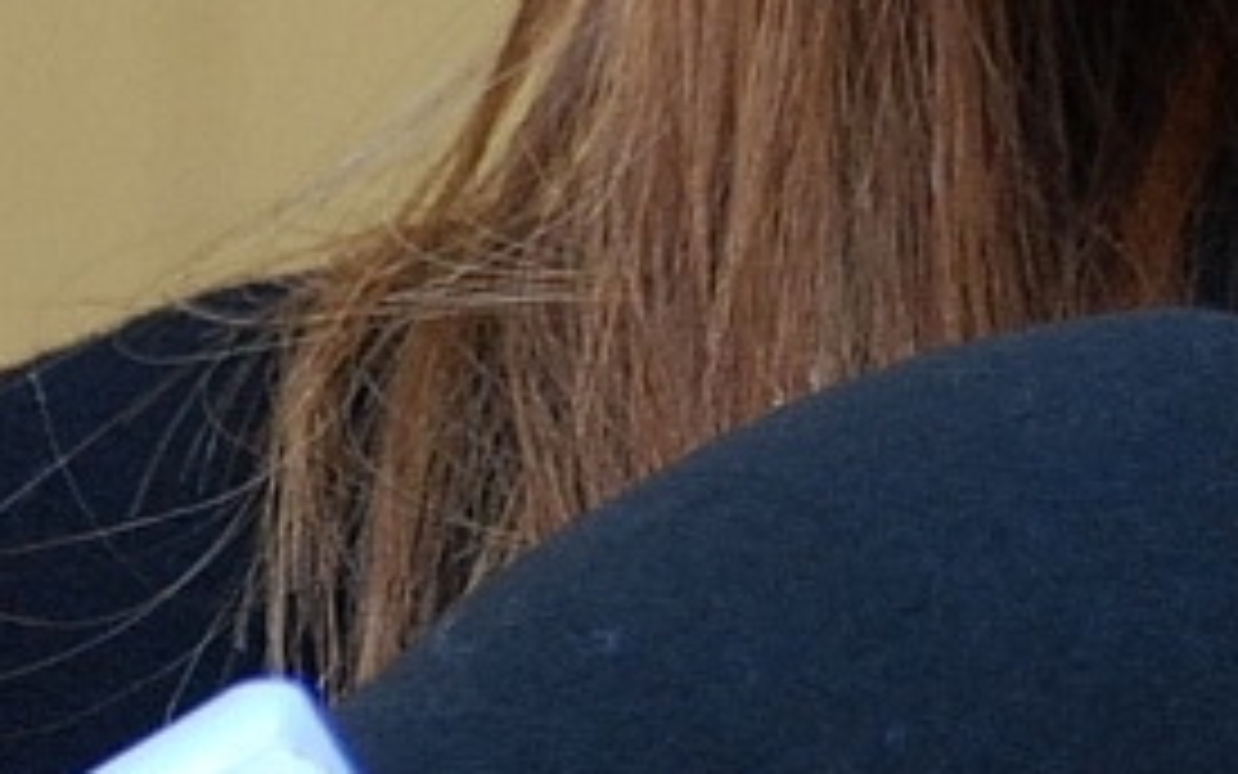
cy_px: -490
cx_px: 2273
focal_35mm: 564
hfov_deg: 3.7
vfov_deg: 2.3
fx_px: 19033
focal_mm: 70
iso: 450
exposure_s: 1/125
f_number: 5.6
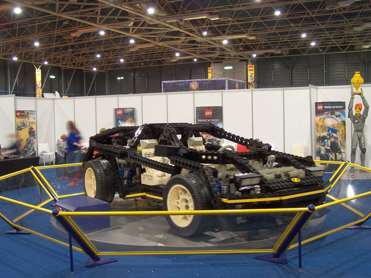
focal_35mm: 40
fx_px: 429
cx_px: 186
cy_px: 139
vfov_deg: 36.0
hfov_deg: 46.8
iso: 80
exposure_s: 1/2
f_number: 2.8
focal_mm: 6.7
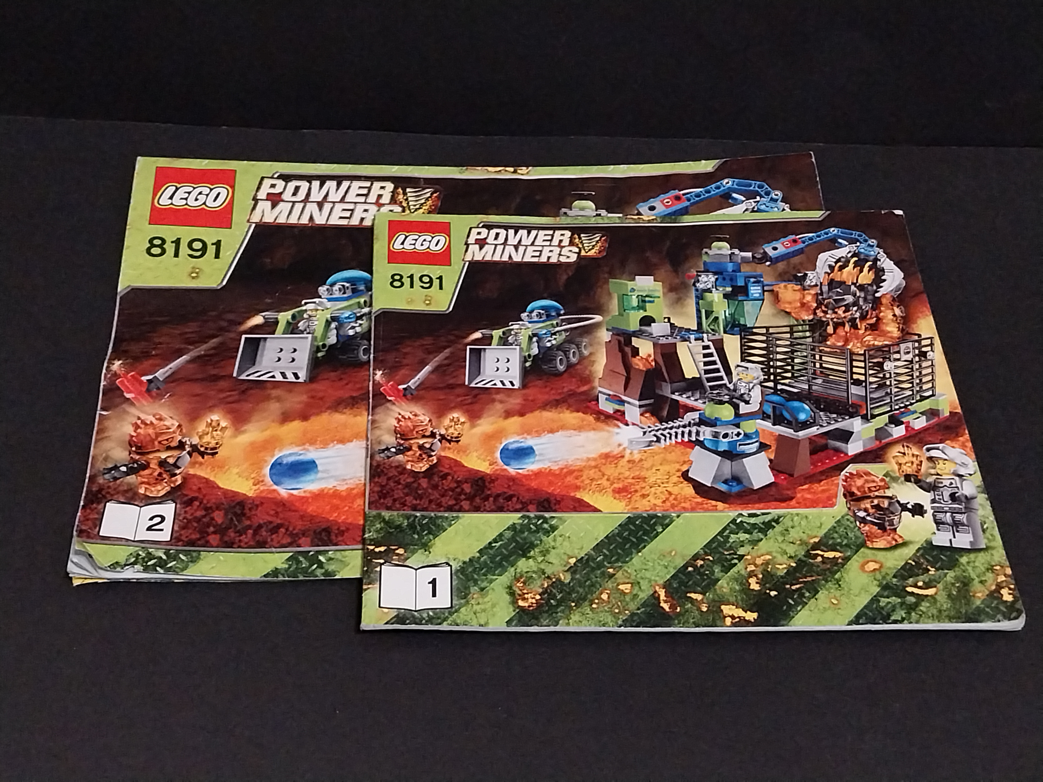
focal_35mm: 26
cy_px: 391
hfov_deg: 67.3
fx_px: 783
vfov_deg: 53.1
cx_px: 522
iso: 400
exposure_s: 1/25
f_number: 1.8
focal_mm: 4
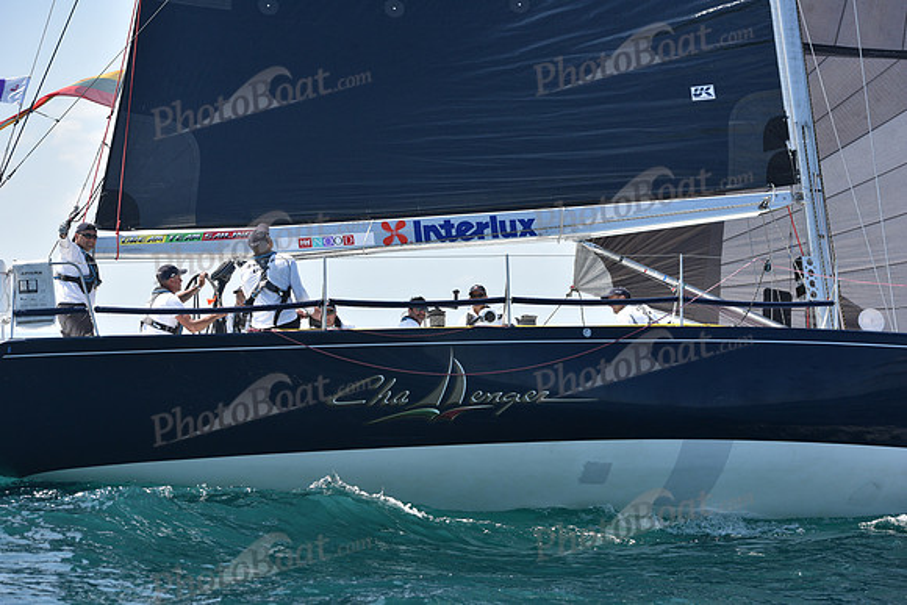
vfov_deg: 13.7
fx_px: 2520
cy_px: 302
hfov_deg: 20.4
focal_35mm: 100
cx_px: 454
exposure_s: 1/1250
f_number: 5.6
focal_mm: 100
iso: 250
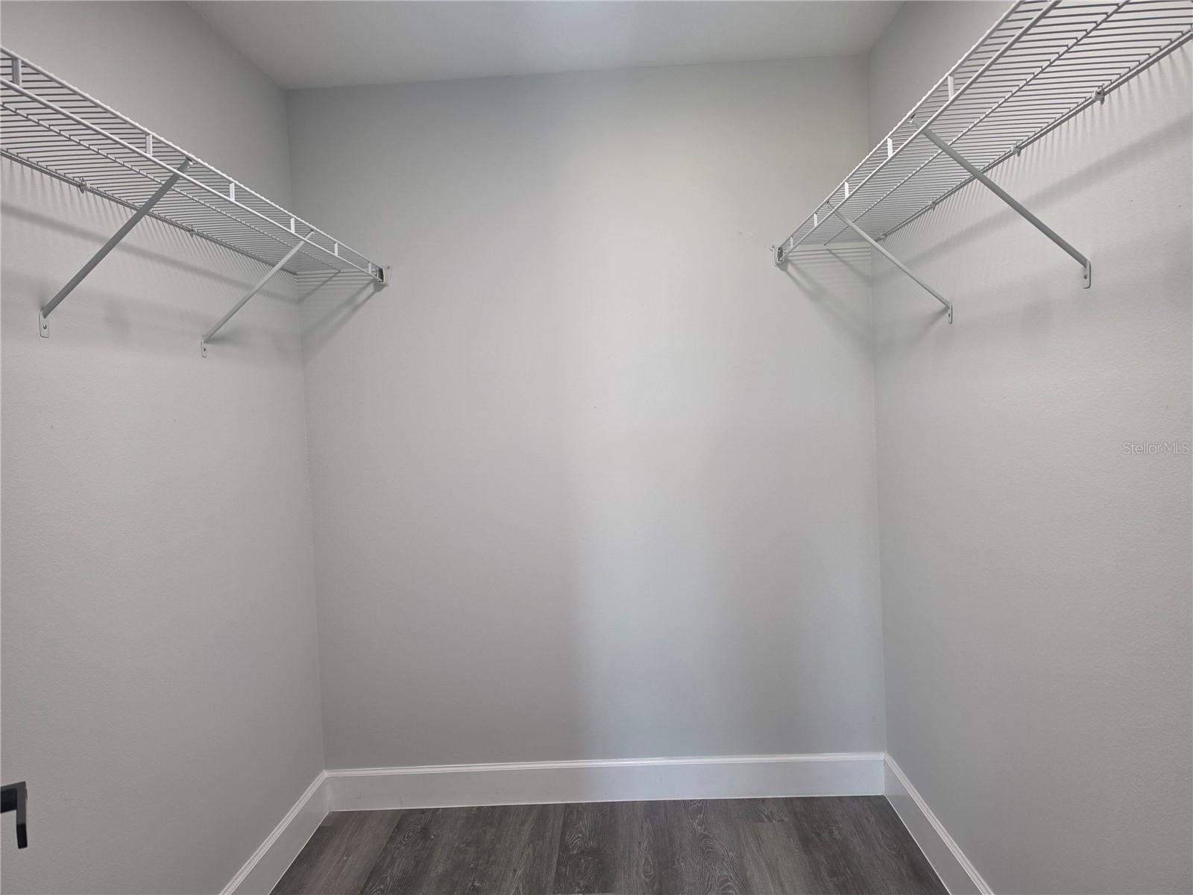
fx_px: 793
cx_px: 596
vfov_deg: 58.9
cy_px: 448
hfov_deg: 73.9
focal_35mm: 23
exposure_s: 1/120
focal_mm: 6.5
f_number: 1.4
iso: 160
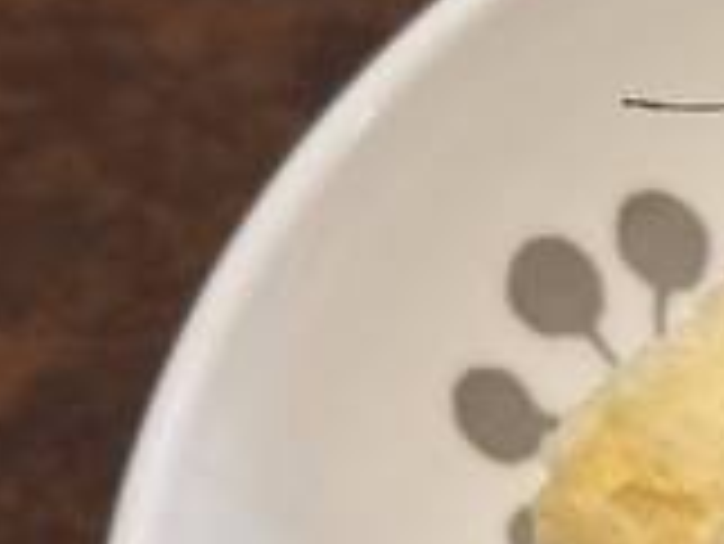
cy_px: 638
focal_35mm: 175
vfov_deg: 8.4
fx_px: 3663
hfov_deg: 10.6
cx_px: 1282
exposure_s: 1/60
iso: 160
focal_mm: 6.86
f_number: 1.78
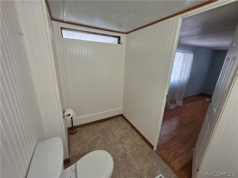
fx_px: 89
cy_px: 89
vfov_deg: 89.9
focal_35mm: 13
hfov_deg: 106.2
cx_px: 119
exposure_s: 1/120
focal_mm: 2.2
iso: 160
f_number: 1.9
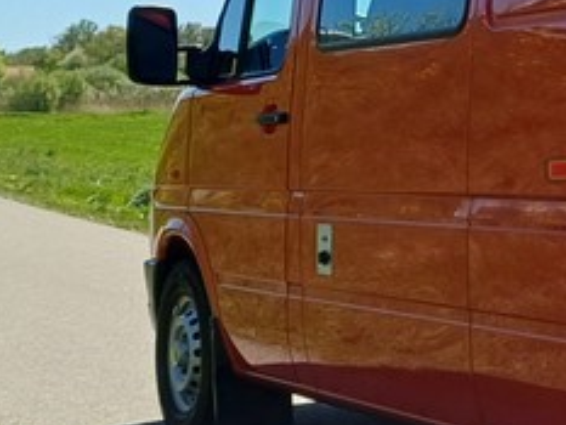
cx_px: 882
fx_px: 1800
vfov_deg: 13.4
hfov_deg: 16.2
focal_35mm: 110
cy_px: 109
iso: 50
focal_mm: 4.65
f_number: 1.8
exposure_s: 1/772
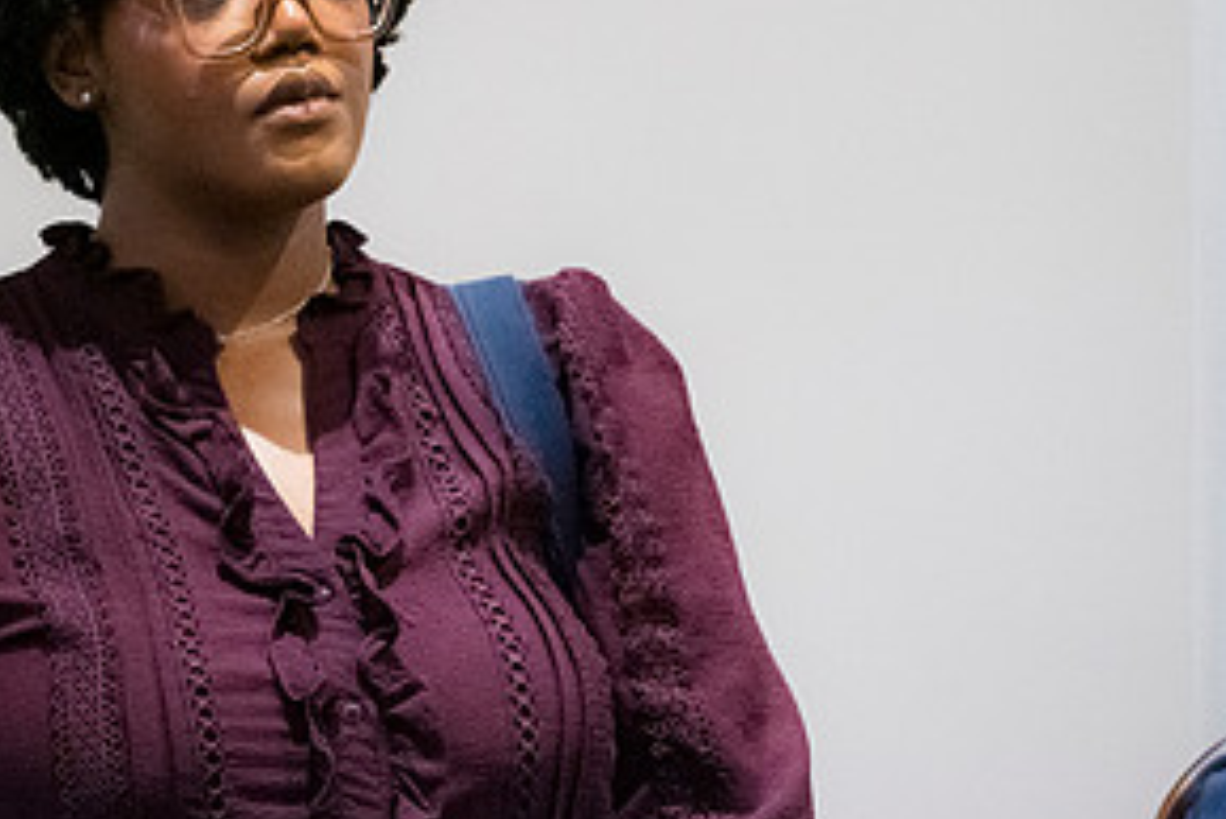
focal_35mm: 291
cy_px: 100
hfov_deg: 7.1
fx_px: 9915
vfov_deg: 4.7
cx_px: 331
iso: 6400
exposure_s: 1/125
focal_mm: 145
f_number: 2.8
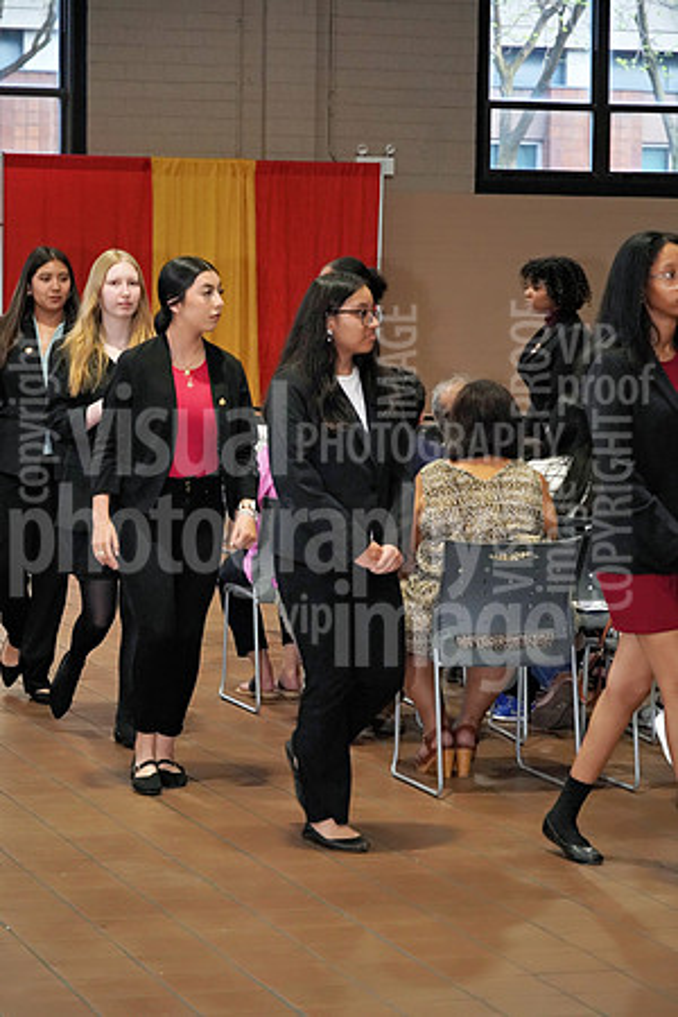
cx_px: 339
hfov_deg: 12.5
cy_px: 508
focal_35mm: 110
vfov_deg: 18.7
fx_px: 3093
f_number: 5.6
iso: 3200
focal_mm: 73
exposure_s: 1/125
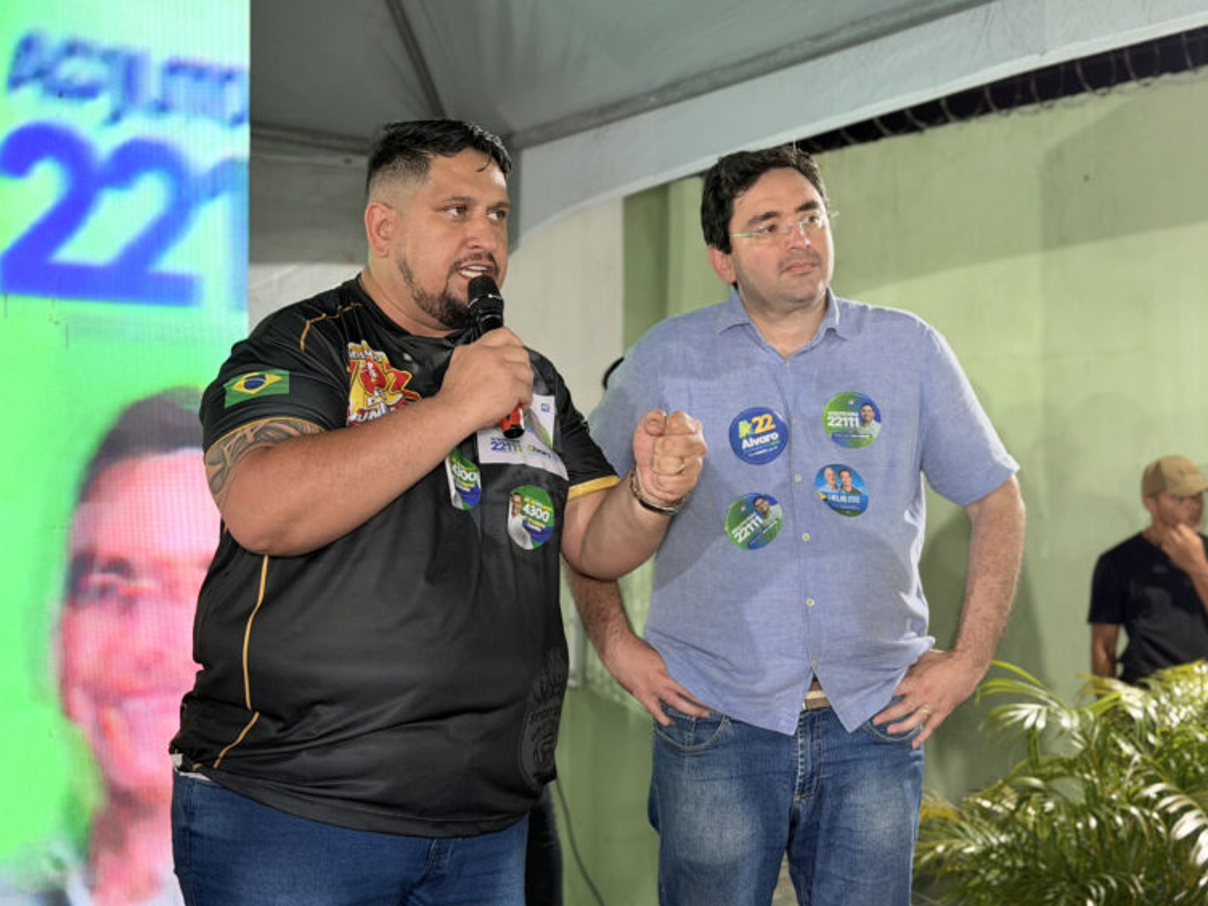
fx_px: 1710
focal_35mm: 49
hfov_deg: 38.9
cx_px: 609
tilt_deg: +2.3
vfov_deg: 29.7
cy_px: 455
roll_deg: +0.3
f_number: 1.78
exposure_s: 1/60
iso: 125
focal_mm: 6.76
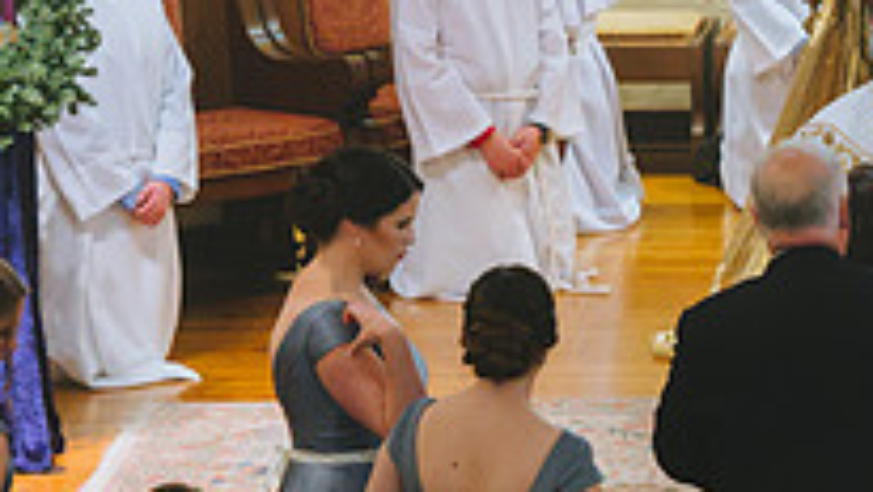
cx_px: 1106
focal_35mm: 368
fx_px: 8521
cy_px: 365
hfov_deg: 5.8
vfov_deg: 3.3
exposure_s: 1/200
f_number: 2.8
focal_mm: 125
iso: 3200
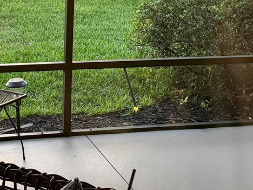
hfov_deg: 23.4
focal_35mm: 82
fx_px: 599
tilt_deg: -8.0
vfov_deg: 17.5
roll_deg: -0.9
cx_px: 38
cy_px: -6
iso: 400
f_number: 1.78
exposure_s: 1/60
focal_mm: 6.76
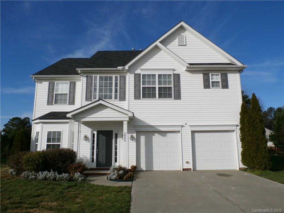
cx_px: 142
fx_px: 205
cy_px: 106
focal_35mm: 25
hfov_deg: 69.4
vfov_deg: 54.9
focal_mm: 4.5
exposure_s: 1/400
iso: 100
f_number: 8.7
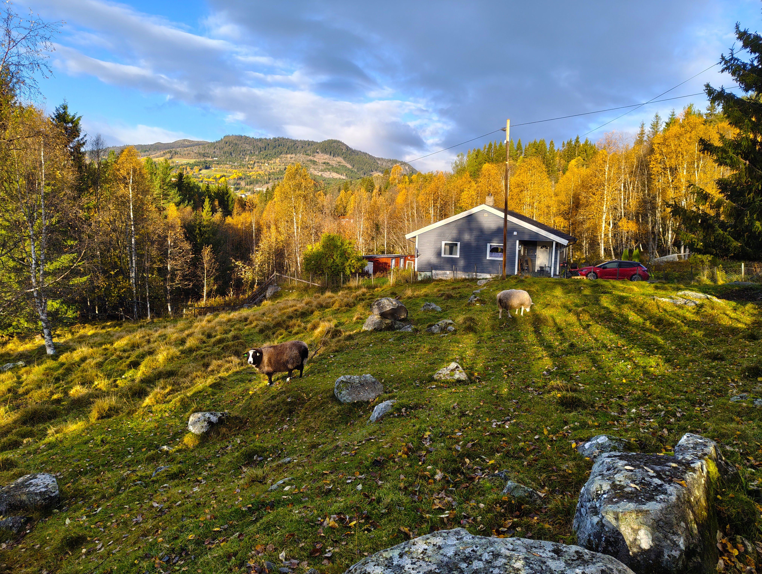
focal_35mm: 24
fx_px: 529
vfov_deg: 56.9
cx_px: 381
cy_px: 287
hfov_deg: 71.5
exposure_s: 1/490
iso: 50
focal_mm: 5.56
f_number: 1.88
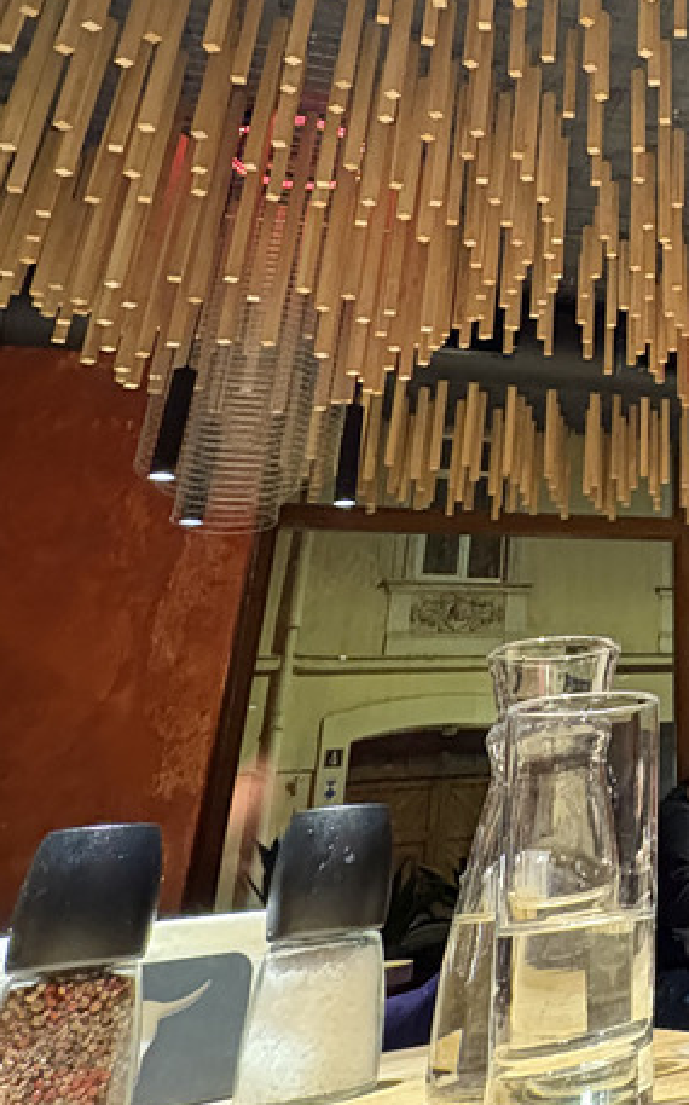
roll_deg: +6.8
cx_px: 928
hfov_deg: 26.8
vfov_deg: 47.4
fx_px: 1174
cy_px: 206
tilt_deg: +29.2
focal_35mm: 39
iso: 1000
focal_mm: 2.22
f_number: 2.2
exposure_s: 1/40
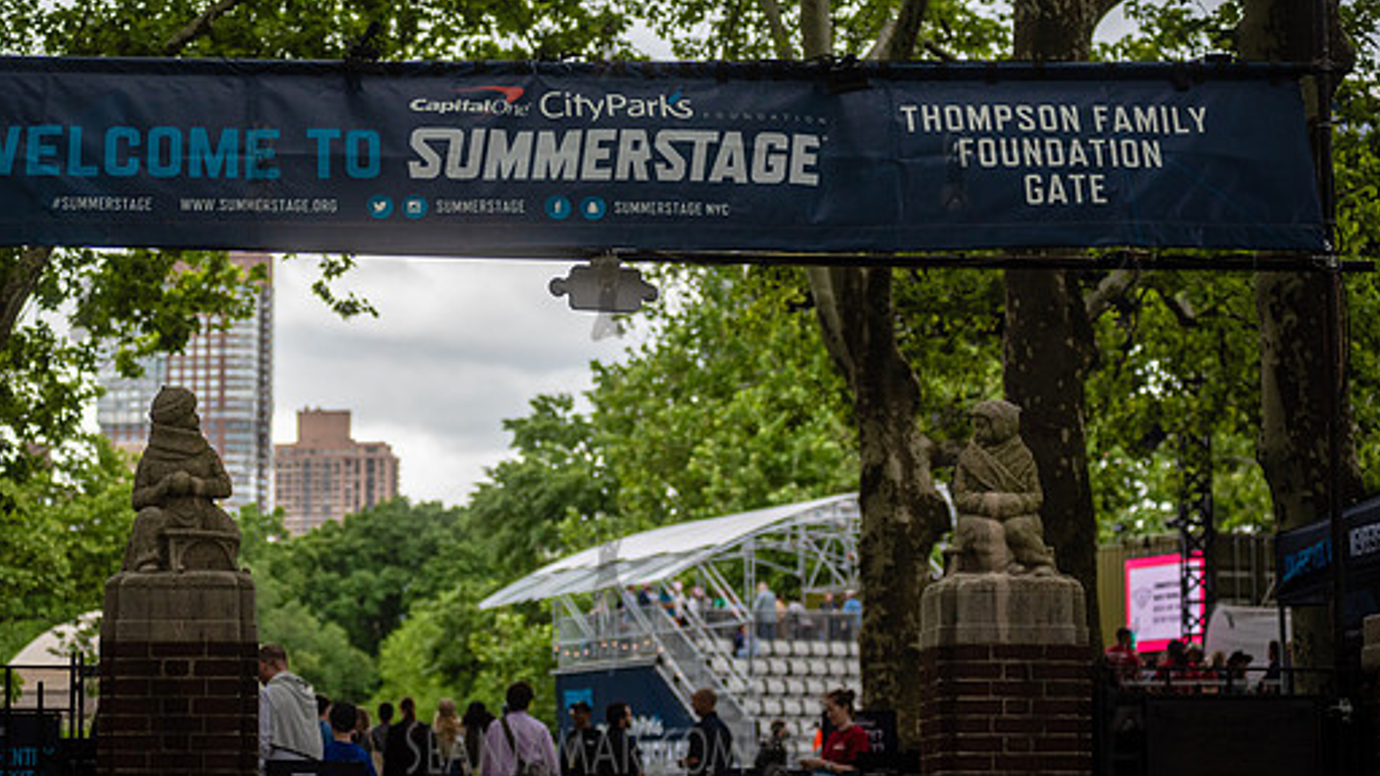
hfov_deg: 22.4
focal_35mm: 95
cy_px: 292
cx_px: 606
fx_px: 3476
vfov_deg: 12.7
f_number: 3.5
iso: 500
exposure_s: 1/2000
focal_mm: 80
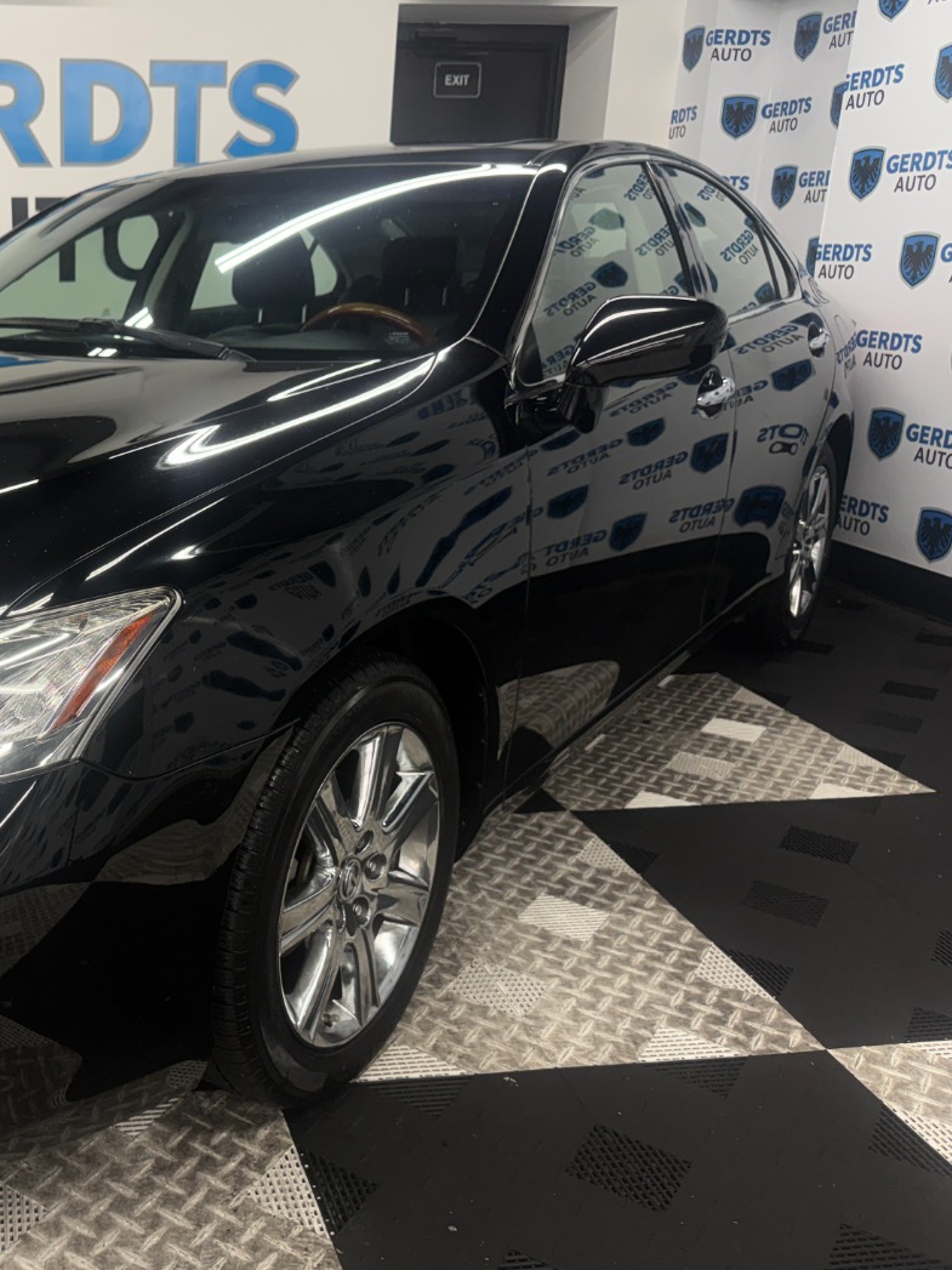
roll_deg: -0.1
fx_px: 1210
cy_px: 645
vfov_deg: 55.4
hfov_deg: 39.7
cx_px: 89
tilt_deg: -17.0
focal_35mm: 33
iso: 64
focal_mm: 6.76
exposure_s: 1/120
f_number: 1.78
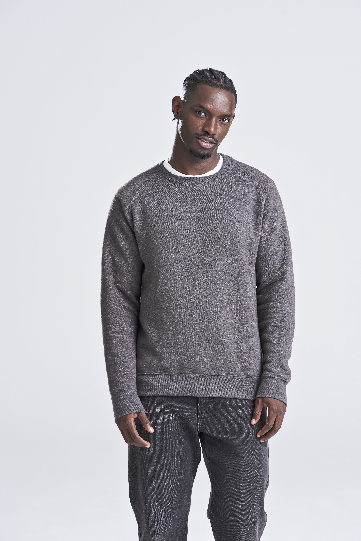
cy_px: 270
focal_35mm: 116
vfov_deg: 17.6
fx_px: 1743
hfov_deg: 11.8
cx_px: 180
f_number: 10
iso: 400
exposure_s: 1/160
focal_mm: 116
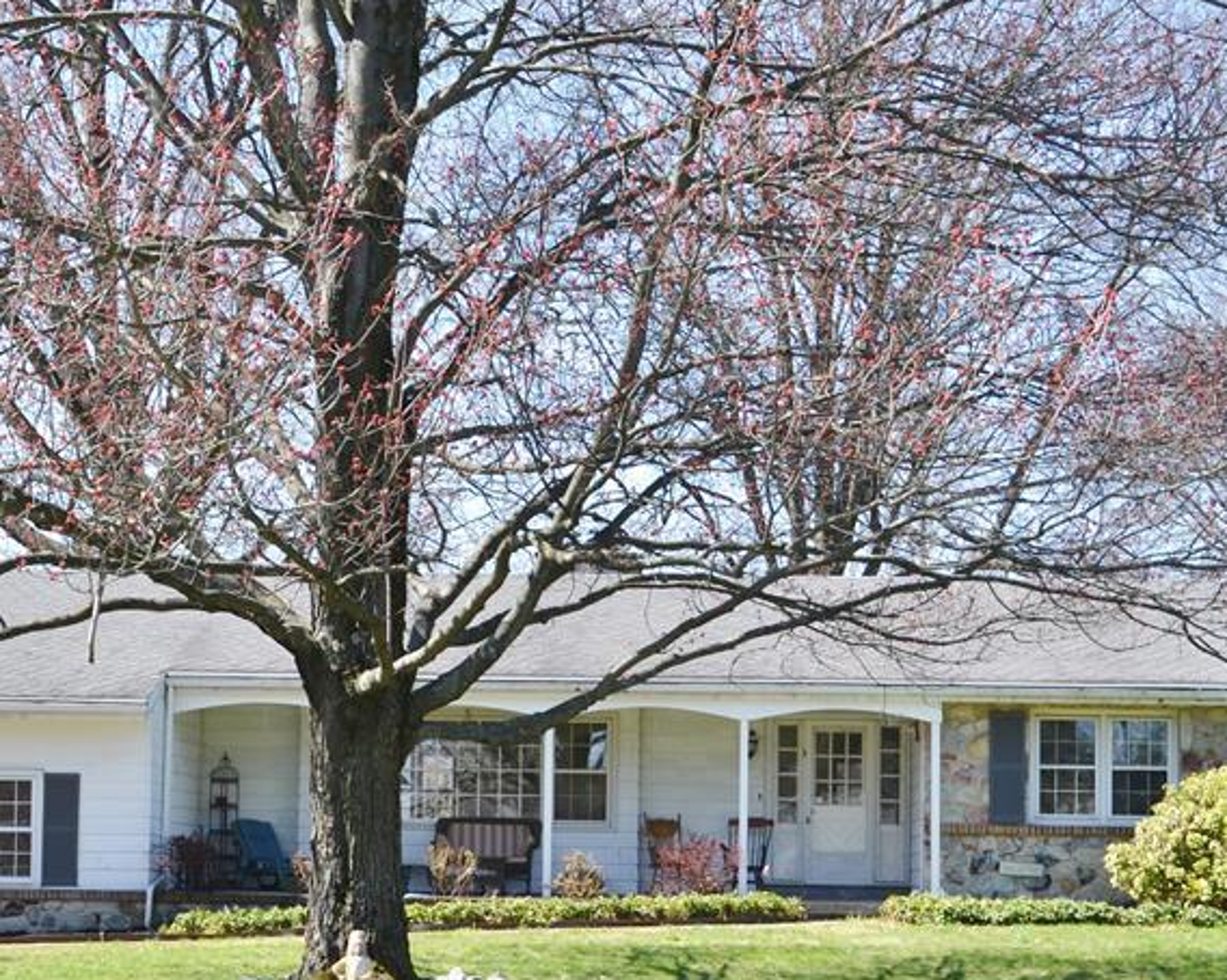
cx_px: 549
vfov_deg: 21.7
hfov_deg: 27.1
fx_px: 2541
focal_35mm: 70
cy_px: 695
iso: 100
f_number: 6.3
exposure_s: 1/160
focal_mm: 26
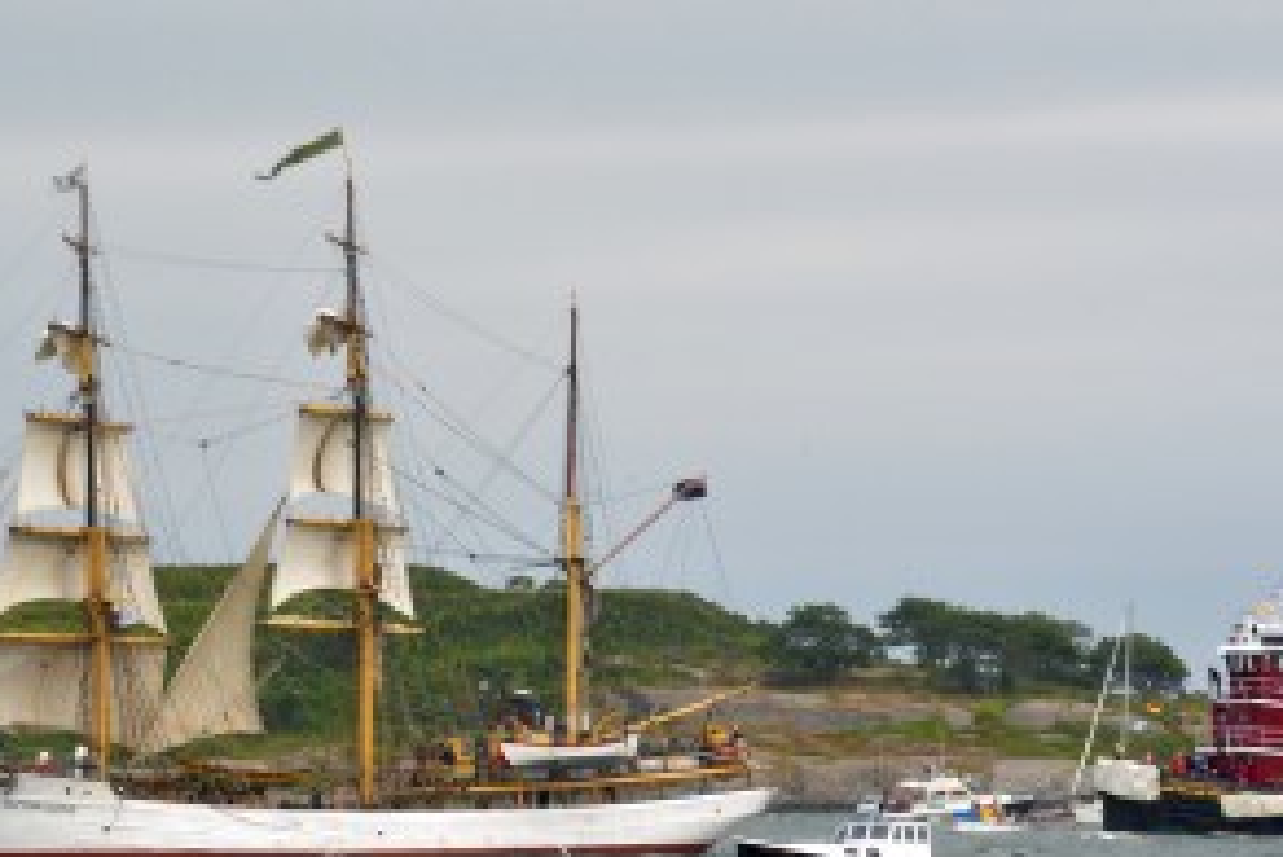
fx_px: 11873
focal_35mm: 333
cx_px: 670
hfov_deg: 6.2
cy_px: 360
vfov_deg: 4.1
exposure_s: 1/320
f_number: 8
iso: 160
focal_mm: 74.3
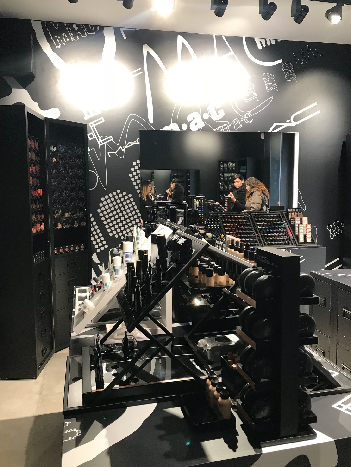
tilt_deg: -5.0
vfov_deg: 61.6
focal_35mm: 29
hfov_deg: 48.2
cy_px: 227
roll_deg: +1.0
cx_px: 179
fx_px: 392
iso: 32
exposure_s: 1/33
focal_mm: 3.99
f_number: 1.8
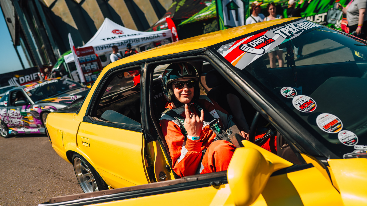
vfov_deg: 44.2
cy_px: 120
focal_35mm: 26
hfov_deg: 71.9
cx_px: 180
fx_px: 253
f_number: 2.8
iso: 360
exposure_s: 1/8000
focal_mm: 24
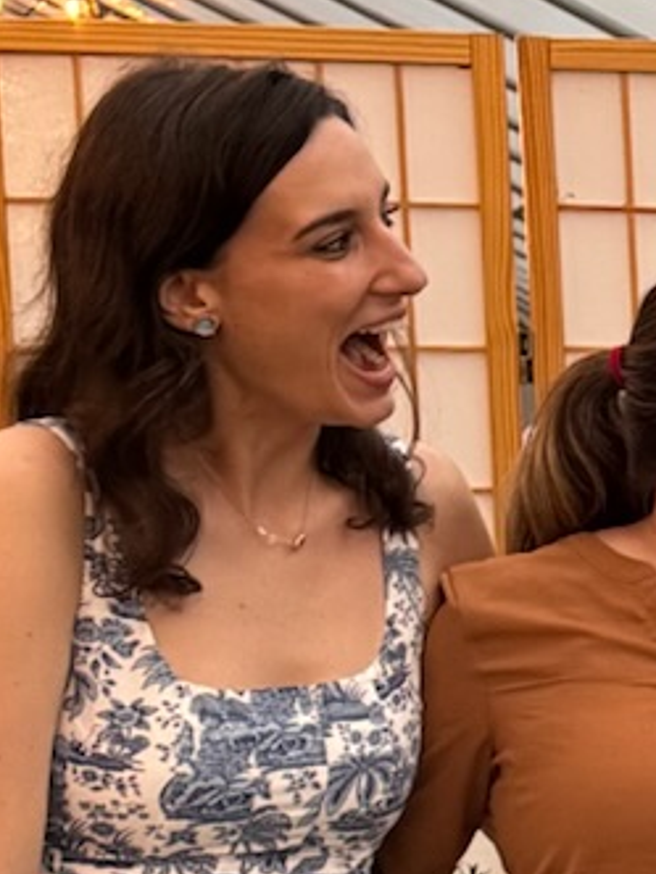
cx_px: 1633
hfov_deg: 8.9
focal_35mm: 148
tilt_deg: -7.4
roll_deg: +1.1
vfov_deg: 13.2
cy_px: 808
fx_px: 3740
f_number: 1.78
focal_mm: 6.76
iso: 400
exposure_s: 1/60
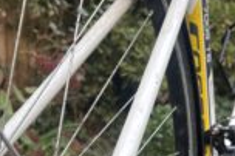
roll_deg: -2.6
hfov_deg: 31.4
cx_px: 124
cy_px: 168
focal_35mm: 64
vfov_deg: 20.3
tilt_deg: -9.3
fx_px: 417
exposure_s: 1/60
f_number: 1.6
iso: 200
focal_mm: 5.96
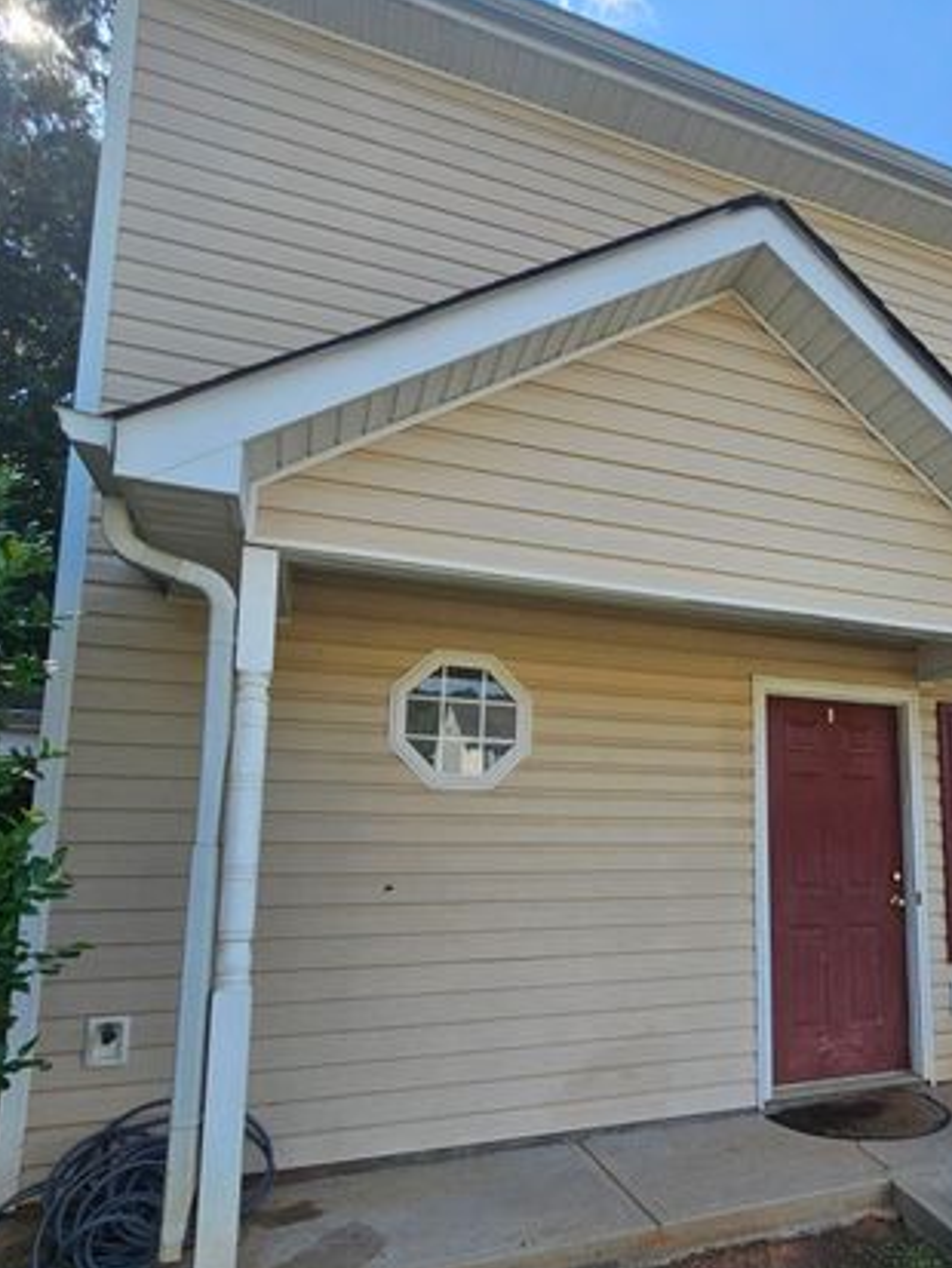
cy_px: 748
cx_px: 697
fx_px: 770
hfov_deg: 60.5
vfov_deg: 78.2
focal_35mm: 21
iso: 50
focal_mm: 2.2
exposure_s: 1/1151
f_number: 2.2
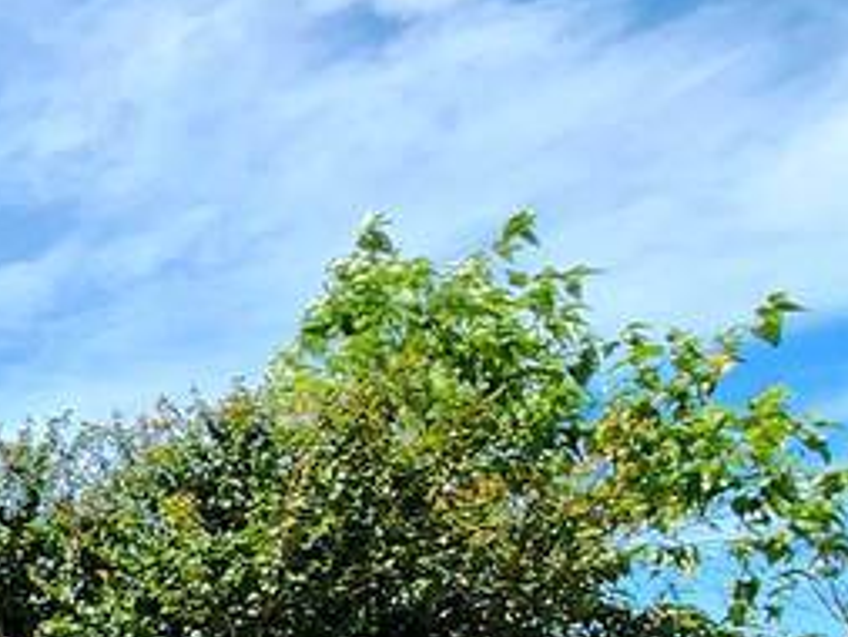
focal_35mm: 74
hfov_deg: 15.4
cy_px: 996
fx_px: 1814
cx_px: -1153
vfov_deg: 17.6
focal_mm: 2.2
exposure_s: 1/1667
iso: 50
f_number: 2.2
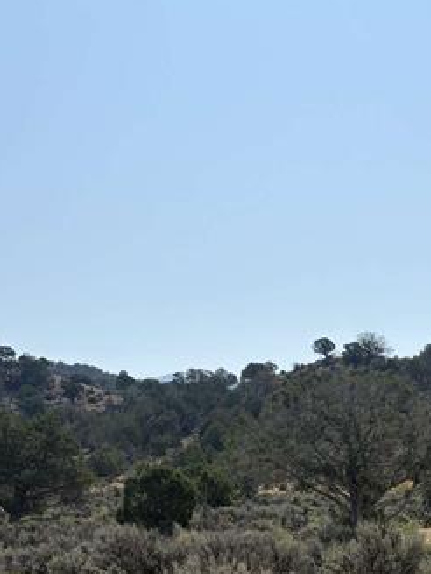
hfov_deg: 23.5
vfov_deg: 29.4
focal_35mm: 61
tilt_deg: -1.4
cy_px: 581
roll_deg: +4.7
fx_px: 1011
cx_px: 385
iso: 50
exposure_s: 1/6329
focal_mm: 5.96
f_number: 1.6
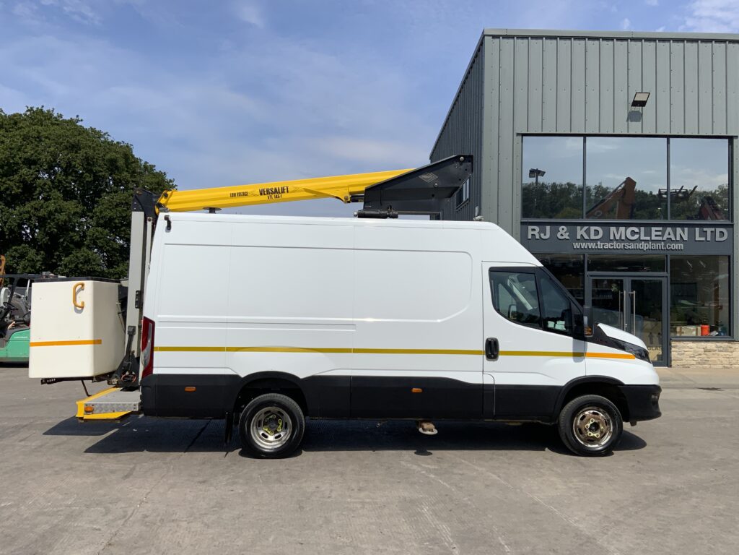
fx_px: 619
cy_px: 278
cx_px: 370
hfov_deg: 61.7
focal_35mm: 29
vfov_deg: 48.2
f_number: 1.8
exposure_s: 1/4405
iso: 20
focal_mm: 3
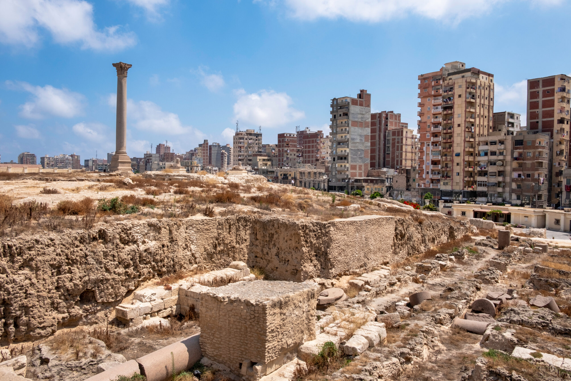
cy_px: 190
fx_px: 428
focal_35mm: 27
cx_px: 286
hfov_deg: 67.4
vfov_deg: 47.9
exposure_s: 1/500
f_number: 9
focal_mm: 18
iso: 200
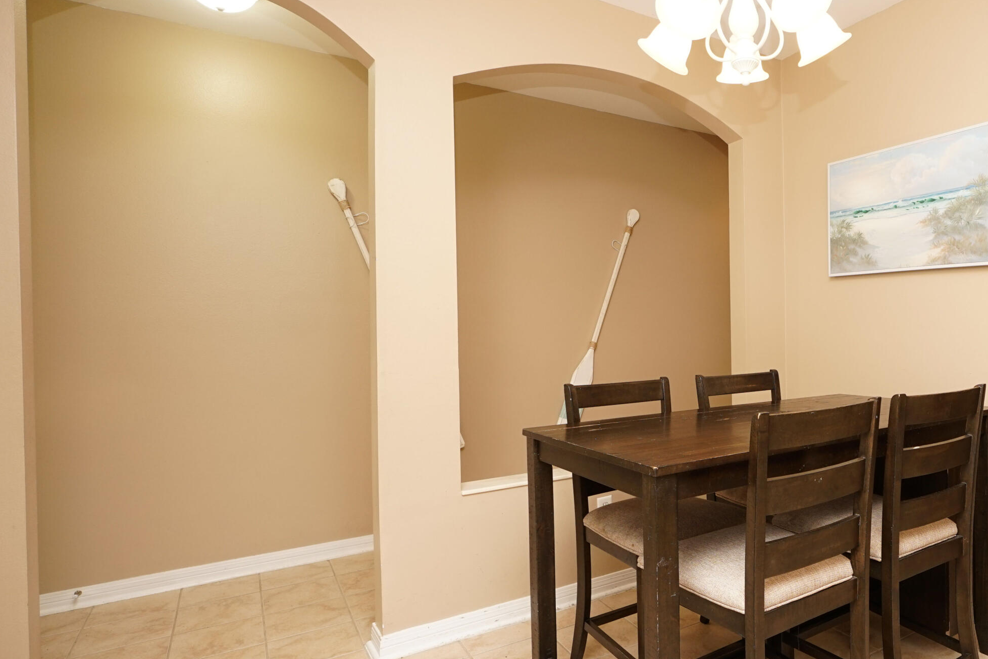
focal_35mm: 23
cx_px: 721
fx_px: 631
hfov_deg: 71.7
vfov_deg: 55.1
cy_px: 335
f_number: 4
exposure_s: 1/60
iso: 320
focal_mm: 10
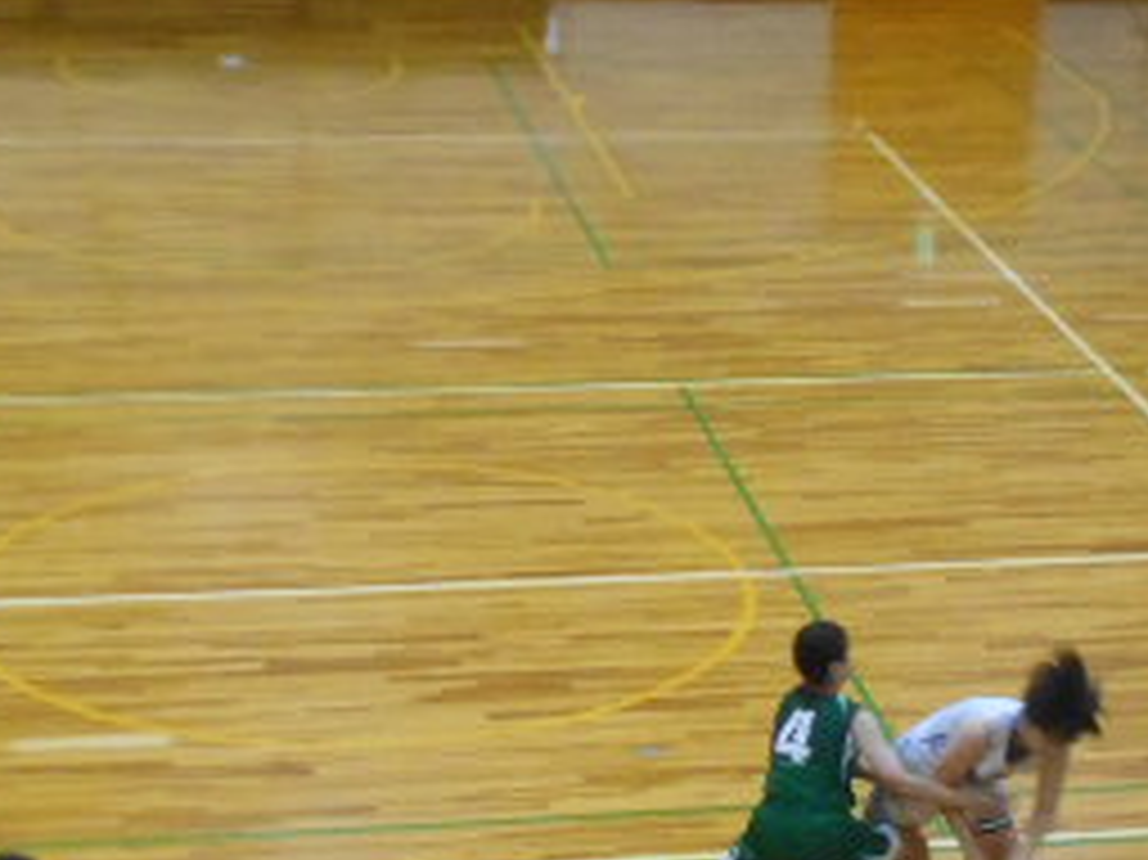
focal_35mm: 98
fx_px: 3249
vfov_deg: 15.0
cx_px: 801
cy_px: 666
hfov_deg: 19.9
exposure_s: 1/80
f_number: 3.9
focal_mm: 6.7
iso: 800
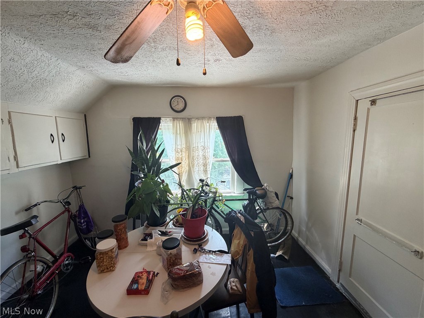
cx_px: 212
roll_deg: +0.5
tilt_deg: -6.7
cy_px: 159
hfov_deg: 102.1
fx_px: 171
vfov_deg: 85.7
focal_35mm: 14
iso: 200
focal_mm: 2.22
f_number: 2.2
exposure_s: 1/120
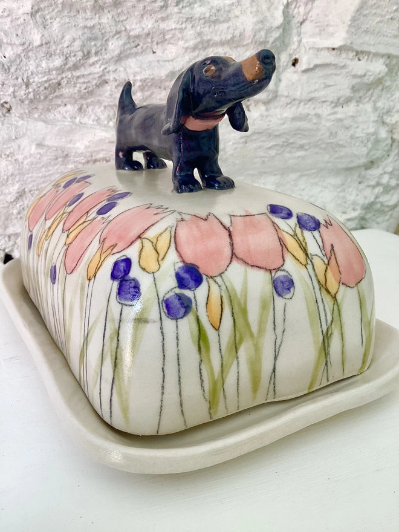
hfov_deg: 45.4
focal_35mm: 31
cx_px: 200
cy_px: 266
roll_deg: -1.6
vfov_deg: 58.4
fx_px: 476
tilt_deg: -21.8
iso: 80
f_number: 2.4
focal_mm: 3.3
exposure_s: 1/50
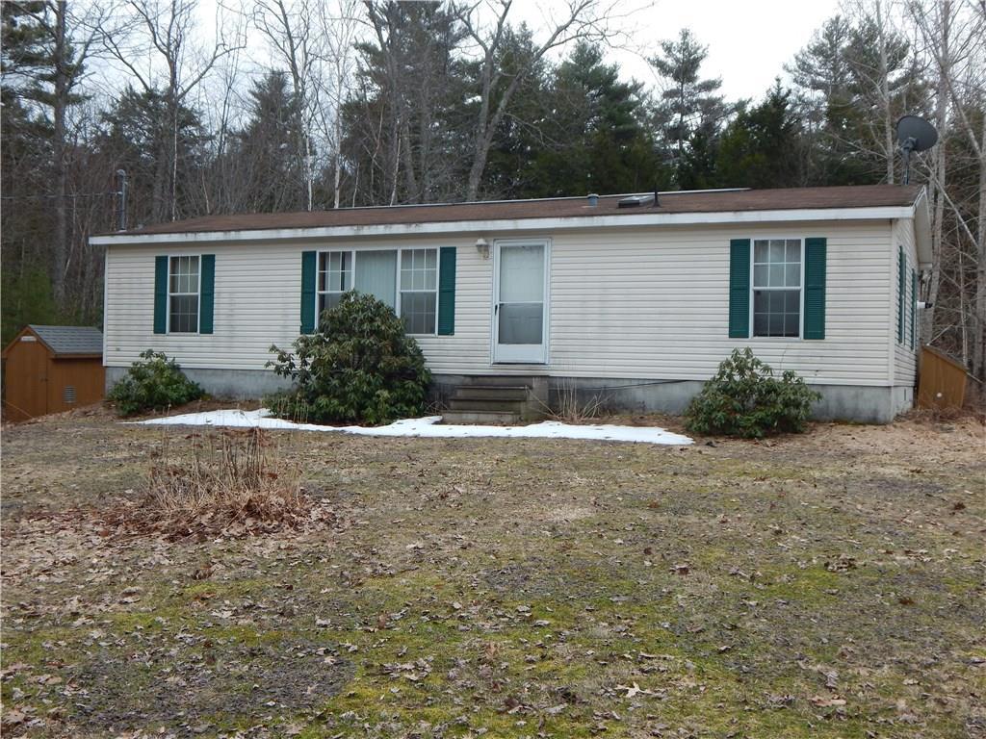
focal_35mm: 38
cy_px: 370
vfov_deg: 37.7
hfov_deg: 49.0
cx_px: 493
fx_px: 1082
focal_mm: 6.8
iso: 125
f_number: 3.4
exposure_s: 1/500
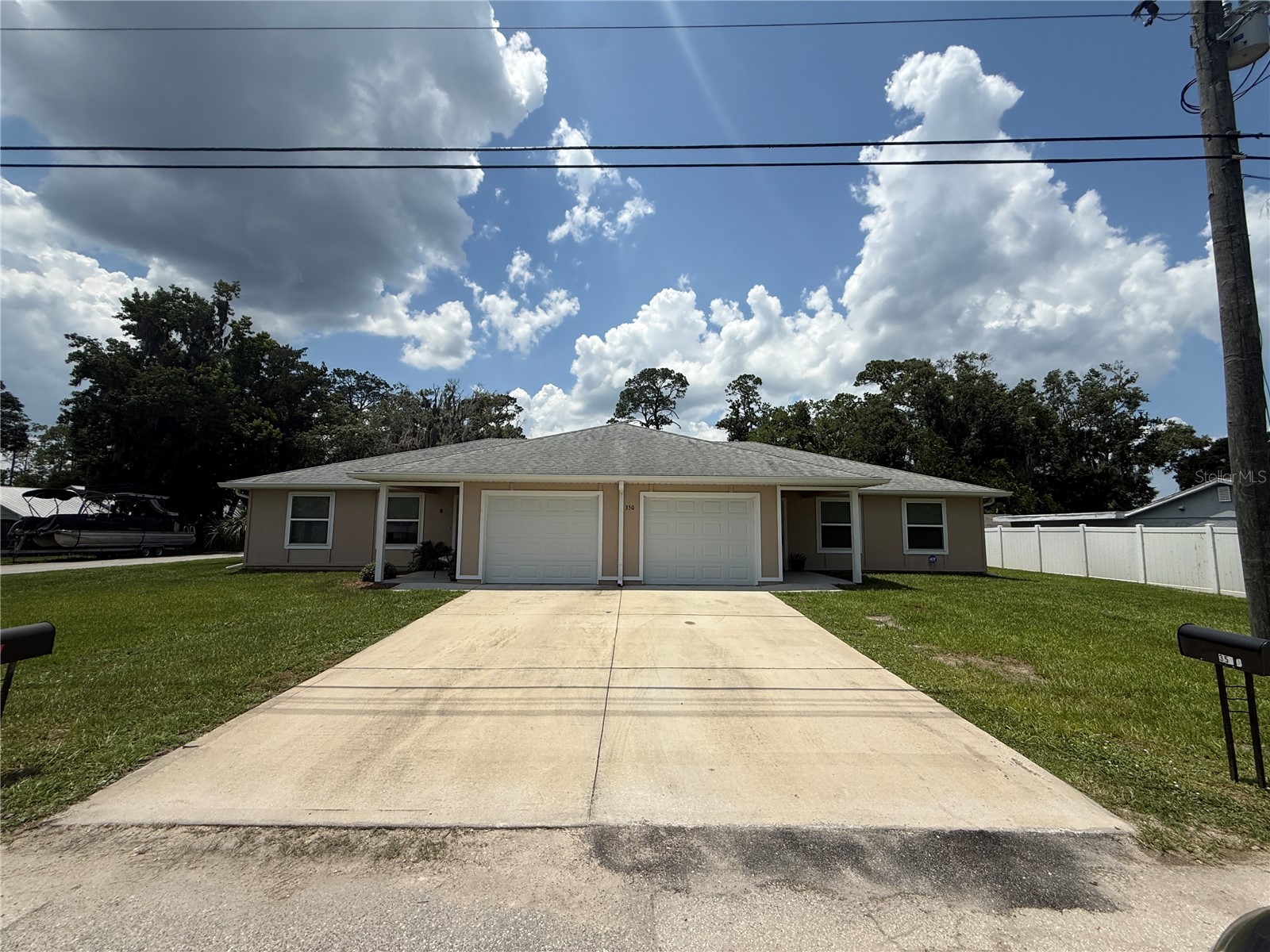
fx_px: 514
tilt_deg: +5.7
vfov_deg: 85.7
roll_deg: -0.2
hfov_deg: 102.1
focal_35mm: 14
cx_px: 635
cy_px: 476
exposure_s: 1/5155
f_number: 2.2
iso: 50
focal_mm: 2.22
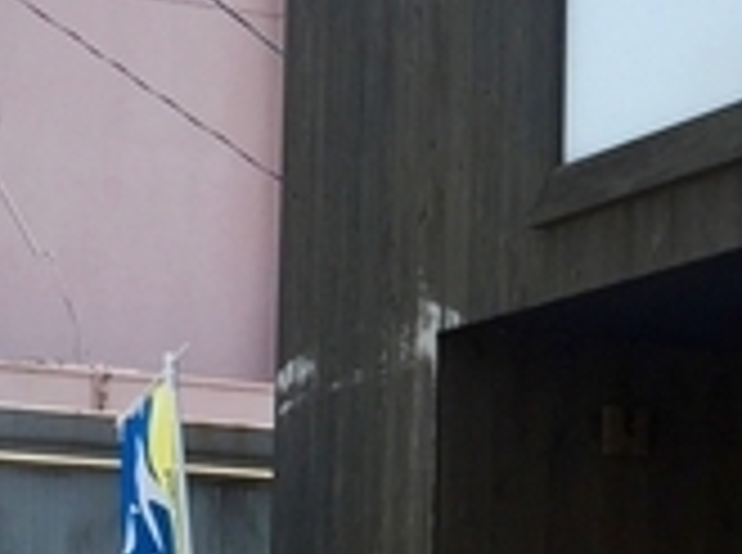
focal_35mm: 141
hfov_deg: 13.9
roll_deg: -1.1
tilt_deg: +4.4
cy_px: 631
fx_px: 3016
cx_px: 643
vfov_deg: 10.3
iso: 32
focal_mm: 4.15
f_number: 2.2
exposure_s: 1/732
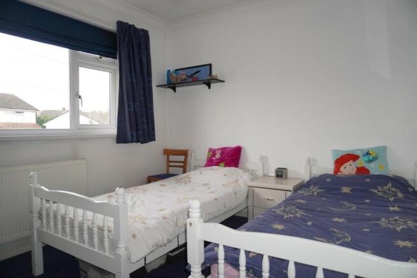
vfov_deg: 53.2
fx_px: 278
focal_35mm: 24
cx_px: 208
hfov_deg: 73.7
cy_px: 139
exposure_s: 1/160
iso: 500
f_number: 3.5
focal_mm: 16
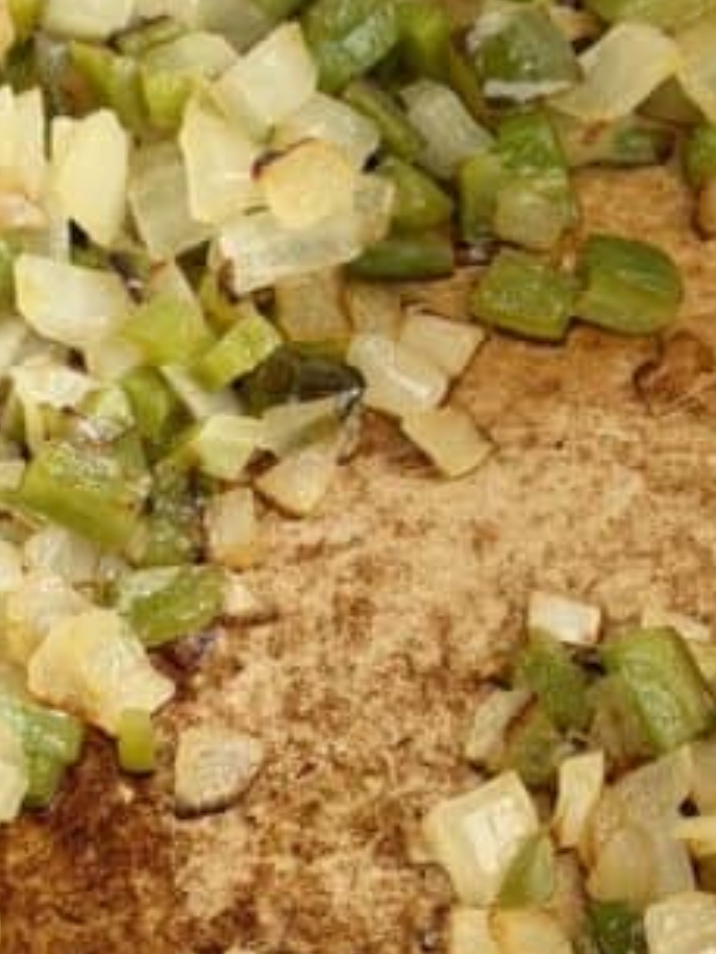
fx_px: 4437
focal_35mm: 161
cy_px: 491
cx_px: 500
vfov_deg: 12.3
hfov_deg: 9.2
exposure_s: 1/596
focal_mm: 6.76
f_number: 1.78
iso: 64
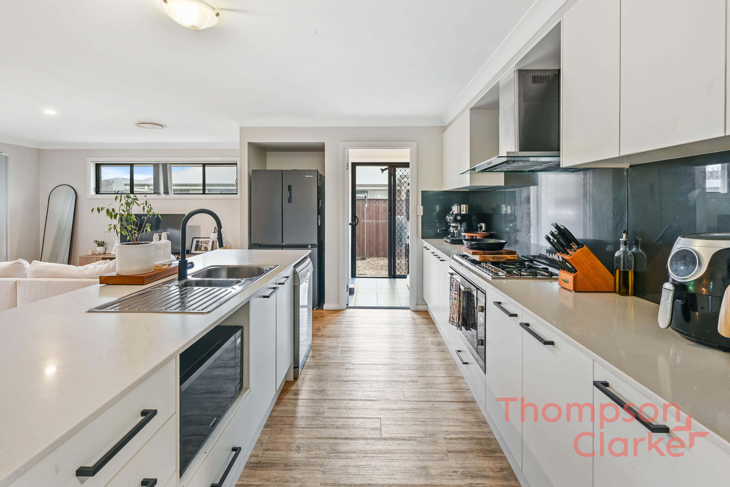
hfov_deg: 96.7
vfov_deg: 73.8
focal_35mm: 16
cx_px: 365
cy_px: 244
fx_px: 325
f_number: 6.3
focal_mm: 16
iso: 100
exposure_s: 1.6
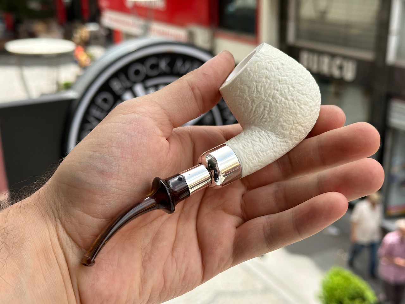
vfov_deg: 30.3
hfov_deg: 39.7
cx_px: 202
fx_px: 562
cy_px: 152
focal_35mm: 48
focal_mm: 6.86
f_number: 1.78
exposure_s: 1/1339
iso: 64
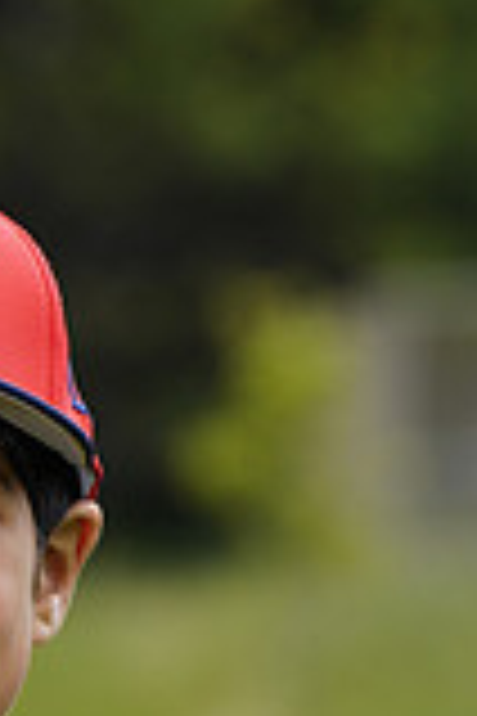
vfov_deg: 2.8
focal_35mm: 729
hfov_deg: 1.9
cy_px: 1220
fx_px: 14488
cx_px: -106
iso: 100
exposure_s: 1/250
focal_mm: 200
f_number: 6.3
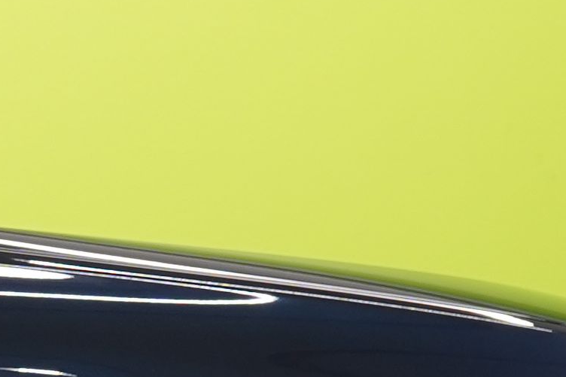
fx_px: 5894
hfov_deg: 5.2
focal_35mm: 375
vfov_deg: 3.7
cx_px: -1058
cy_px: 508
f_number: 5
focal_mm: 47
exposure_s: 1/25
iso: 400
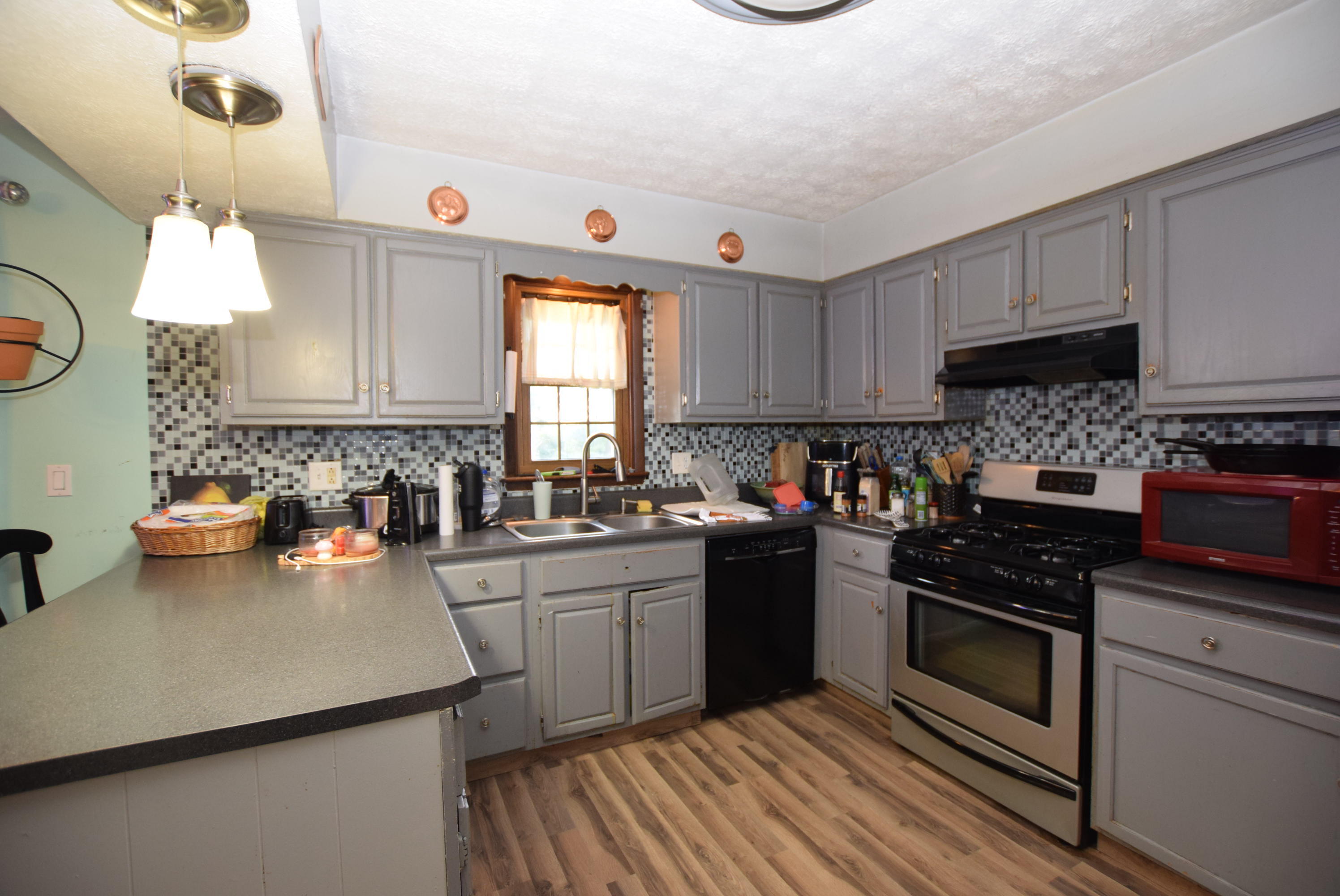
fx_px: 559
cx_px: 670
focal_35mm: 15
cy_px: 448
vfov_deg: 77.4
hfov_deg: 100.3
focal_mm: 10
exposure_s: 1/60
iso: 900
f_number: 3.5
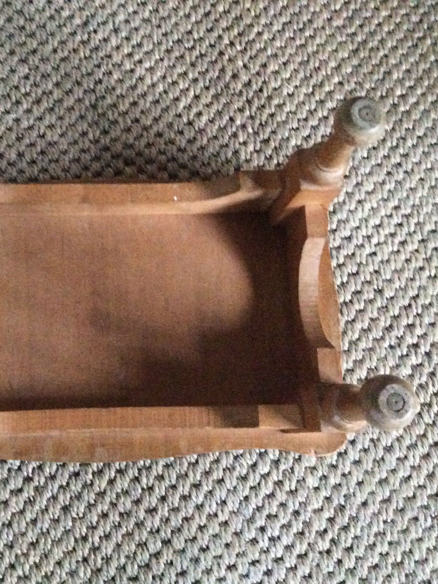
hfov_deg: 33.0
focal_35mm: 43
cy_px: 293
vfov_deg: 43.8
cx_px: 110
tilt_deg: -77.9
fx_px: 725
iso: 800
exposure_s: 1/17
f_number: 2.4
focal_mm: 3.3
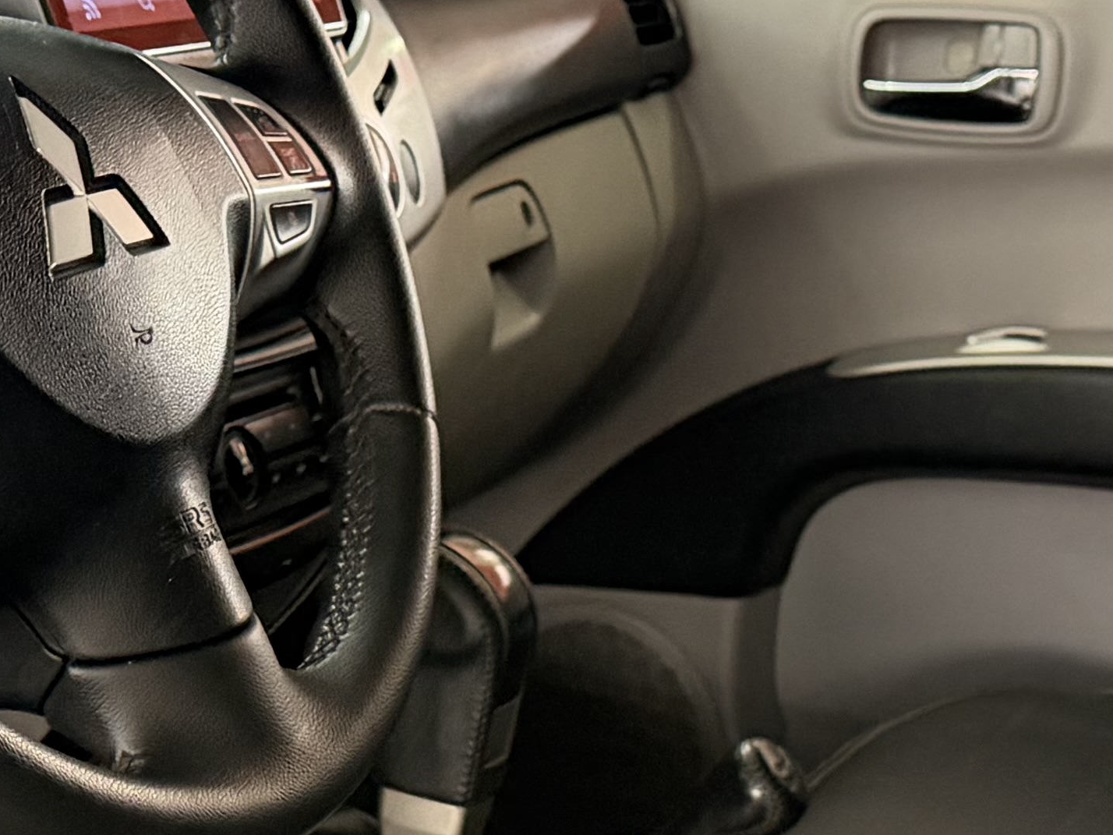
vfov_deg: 15.2
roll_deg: -3.9
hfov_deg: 20.3
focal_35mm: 96
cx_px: 323
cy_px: 744
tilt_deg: -19.6
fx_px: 3087
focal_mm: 6.76
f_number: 1.78
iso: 640
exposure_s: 1/60
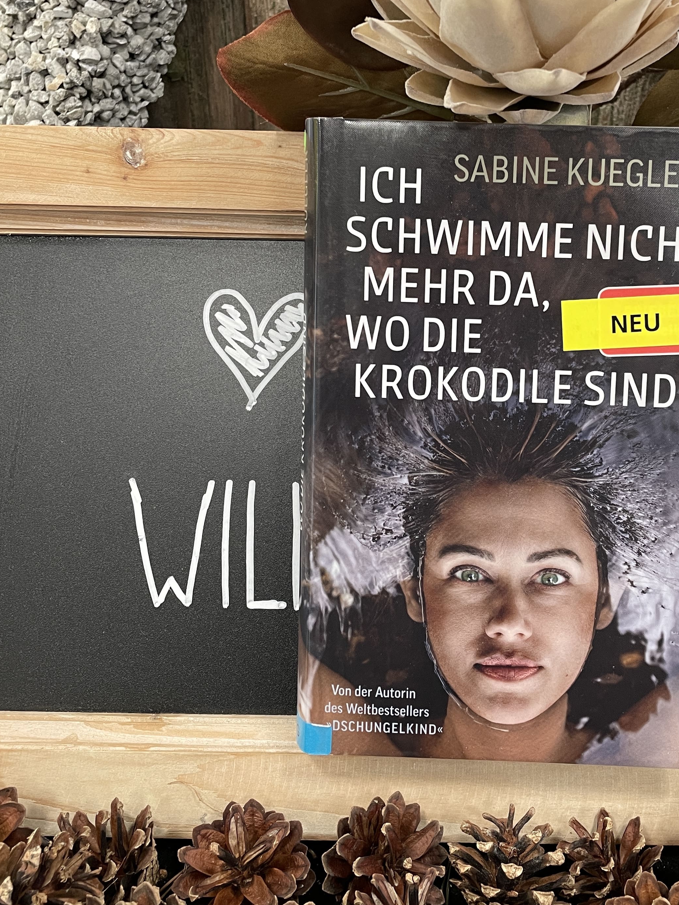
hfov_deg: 37.4
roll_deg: -0.2
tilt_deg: -29.4
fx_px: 994
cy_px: 336
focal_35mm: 38
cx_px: 447
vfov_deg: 48.5
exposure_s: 1/91
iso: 125
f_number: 1.6
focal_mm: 4.2
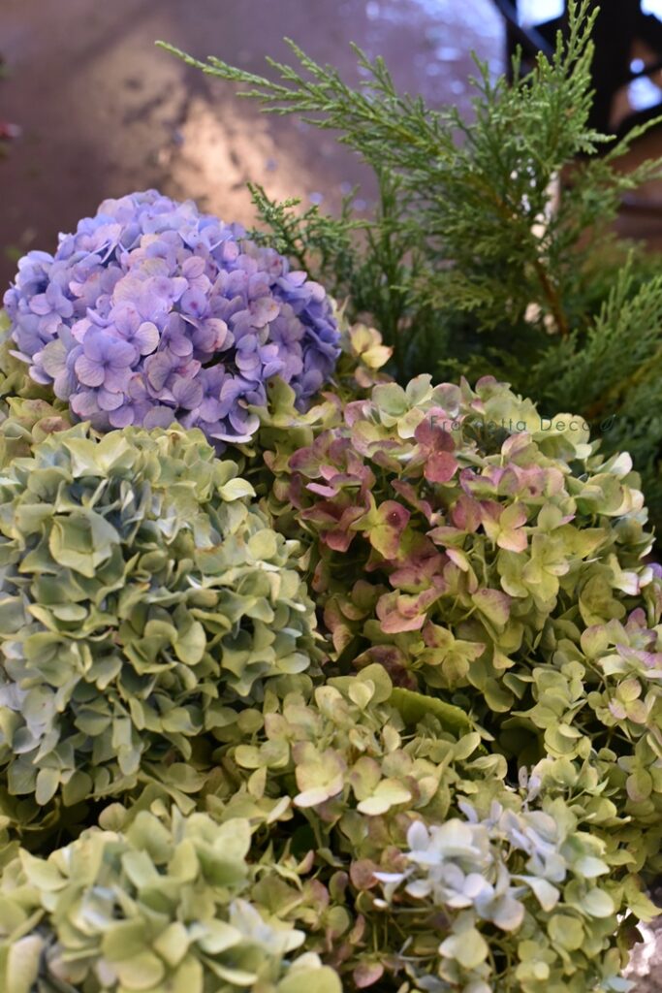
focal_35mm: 50
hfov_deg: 27.0
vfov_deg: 39.6
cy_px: 496
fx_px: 1379
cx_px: 331
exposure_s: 1/40
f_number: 5
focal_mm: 50
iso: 6400
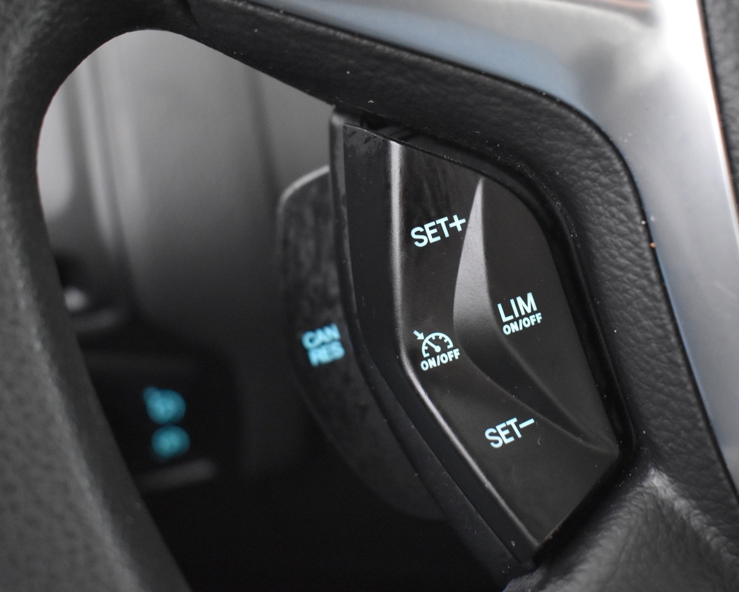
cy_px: 271
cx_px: 483
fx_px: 1261
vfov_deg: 26.4
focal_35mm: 58
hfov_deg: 32.4
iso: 3200
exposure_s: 1/8
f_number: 4.2
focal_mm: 29
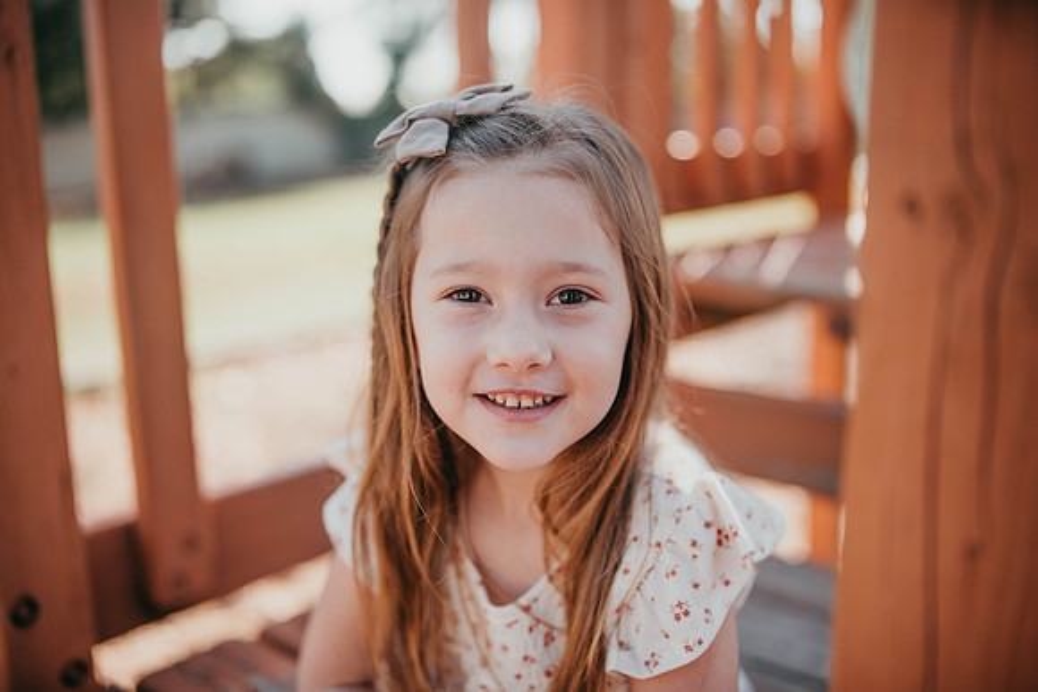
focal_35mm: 35
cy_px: 346
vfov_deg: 37.9
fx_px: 1009
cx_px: 519
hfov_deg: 54.4
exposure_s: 1/1600
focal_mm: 35
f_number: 1.6
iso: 64
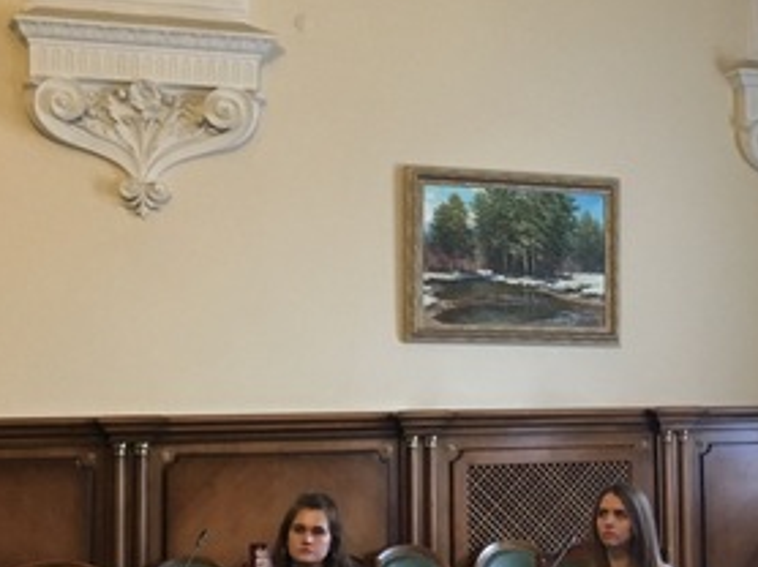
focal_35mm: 94
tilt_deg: +6.7
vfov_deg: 15.7
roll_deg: +1.7
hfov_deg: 20.3
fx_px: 2057
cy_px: 249
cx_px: 731
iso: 160
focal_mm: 4.15
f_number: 2.2
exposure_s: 1/33
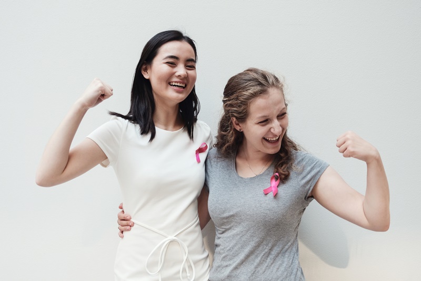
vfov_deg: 33.4
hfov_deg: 48.5
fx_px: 468
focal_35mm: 40
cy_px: 140
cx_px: 210
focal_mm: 26.6
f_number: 2.8
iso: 400
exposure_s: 1/340
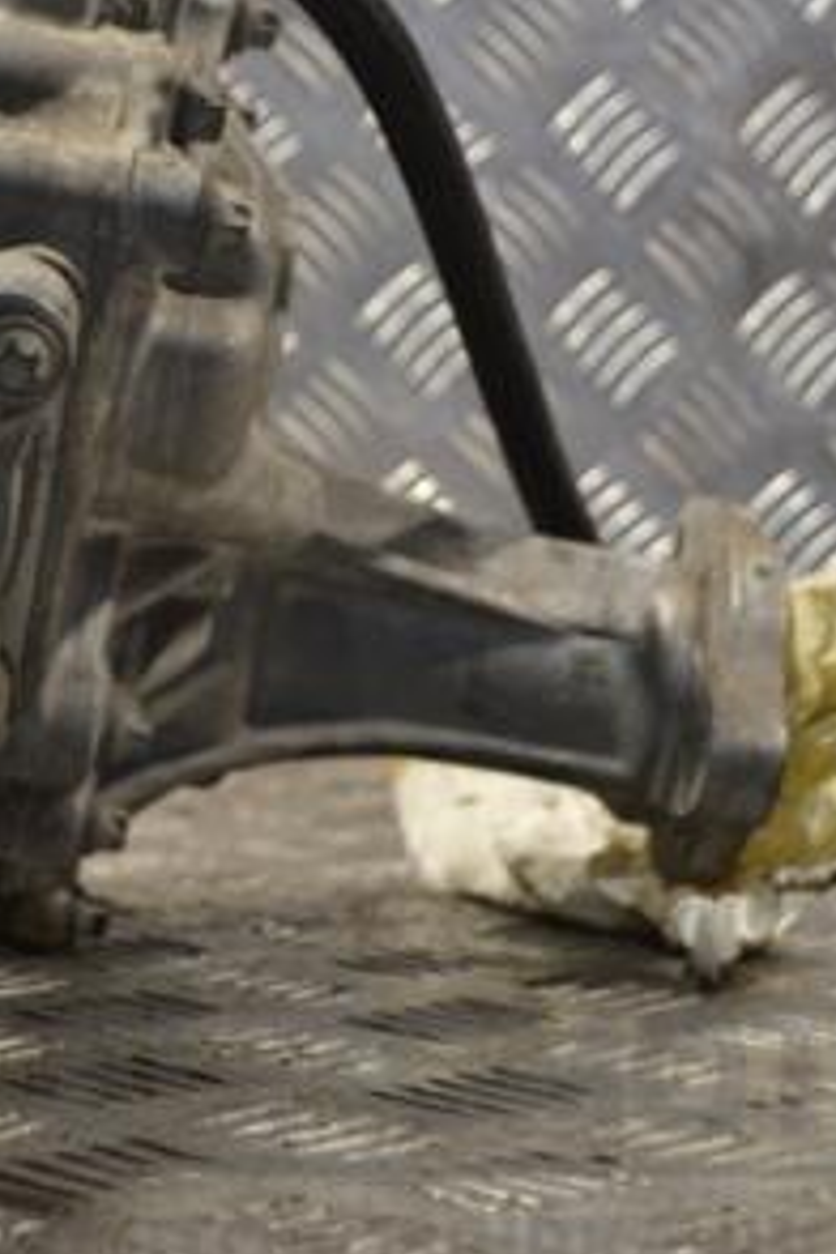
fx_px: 3413
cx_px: -21
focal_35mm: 98
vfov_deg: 20.8
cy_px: 503
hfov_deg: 13.7
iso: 400
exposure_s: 1/100
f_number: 5
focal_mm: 32
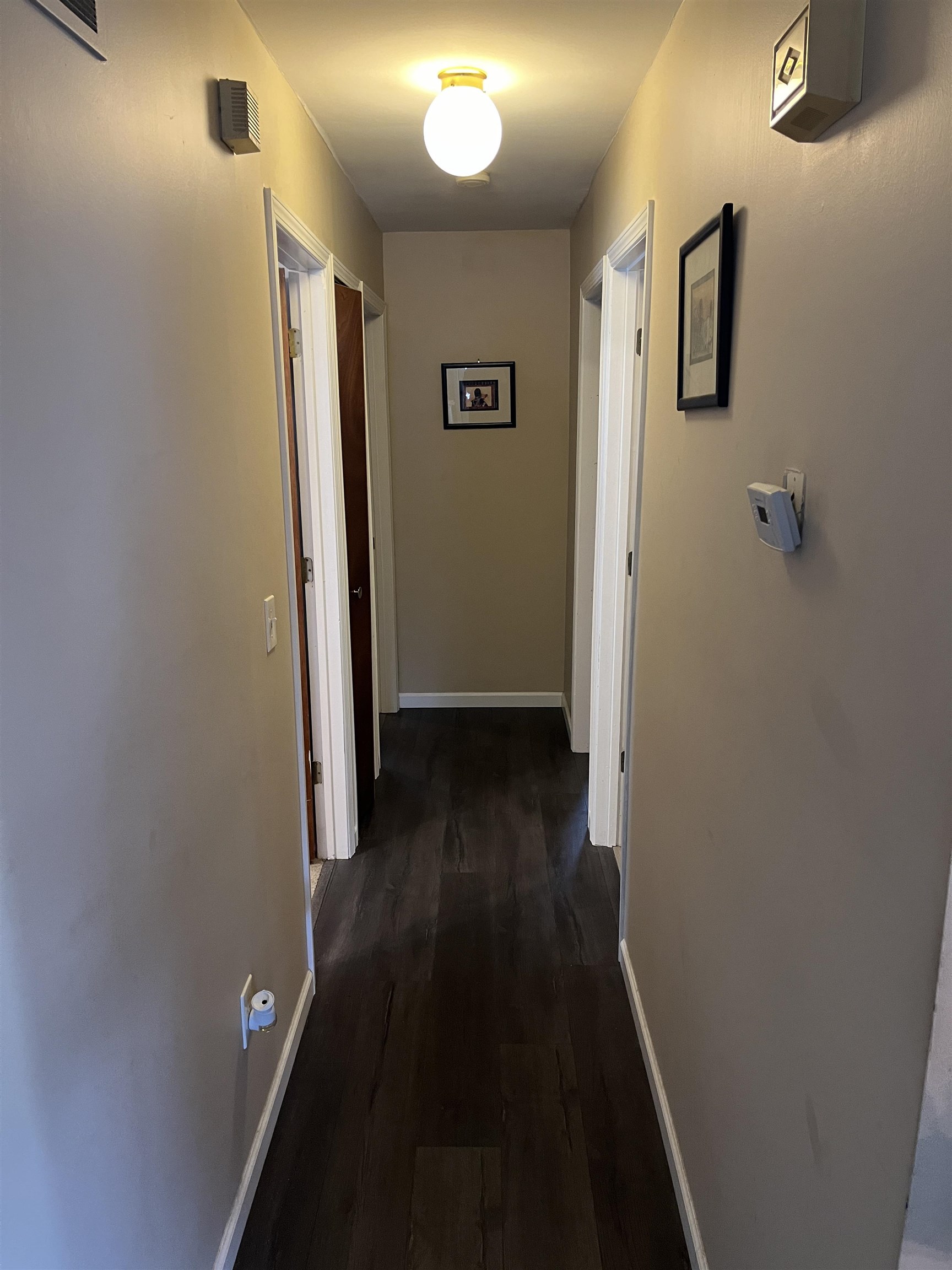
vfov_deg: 67.3
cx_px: 476
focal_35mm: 26
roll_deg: +1.2
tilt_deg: -14.7
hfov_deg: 53.1
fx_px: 953
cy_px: 635
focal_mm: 5.1
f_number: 1.6
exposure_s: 1/60
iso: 320
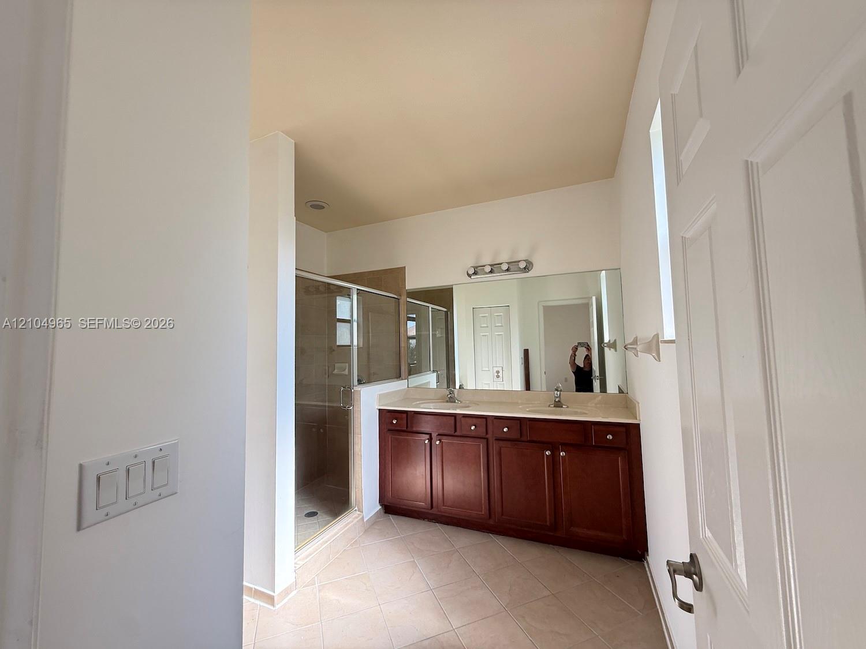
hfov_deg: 102.1
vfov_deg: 85.7
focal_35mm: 14
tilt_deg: +4.7
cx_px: 433
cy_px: 324
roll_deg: +1.7
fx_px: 350
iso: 125
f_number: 2.2
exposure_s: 1/99
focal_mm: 2.22
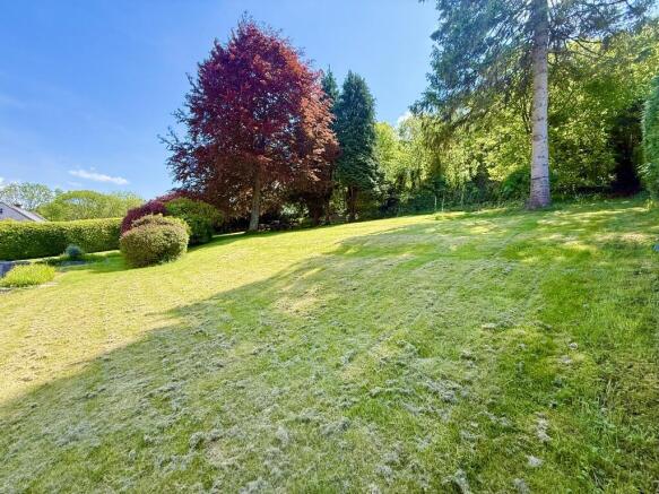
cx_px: 330
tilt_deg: +1.3
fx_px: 266
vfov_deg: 85.7
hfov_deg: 102.1
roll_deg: -2.4
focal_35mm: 14
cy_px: 247
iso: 50
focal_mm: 2.22
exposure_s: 1/564
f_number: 2.2
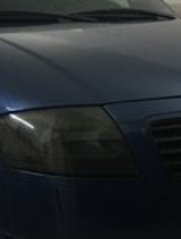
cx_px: 81
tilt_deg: +0.3
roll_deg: -1.4
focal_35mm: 95
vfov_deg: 19.5
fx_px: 660
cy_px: -44
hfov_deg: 15.6
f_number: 2.2
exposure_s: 1/33
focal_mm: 4.15
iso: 125
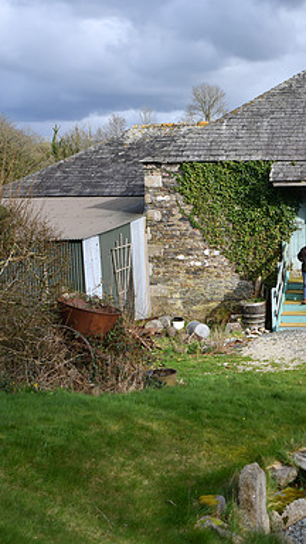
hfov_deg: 19.6
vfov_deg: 36.6
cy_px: 271
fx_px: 822
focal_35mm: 57
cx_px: 388
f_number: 2.8
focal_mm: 24
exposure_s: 1/2000
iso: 125
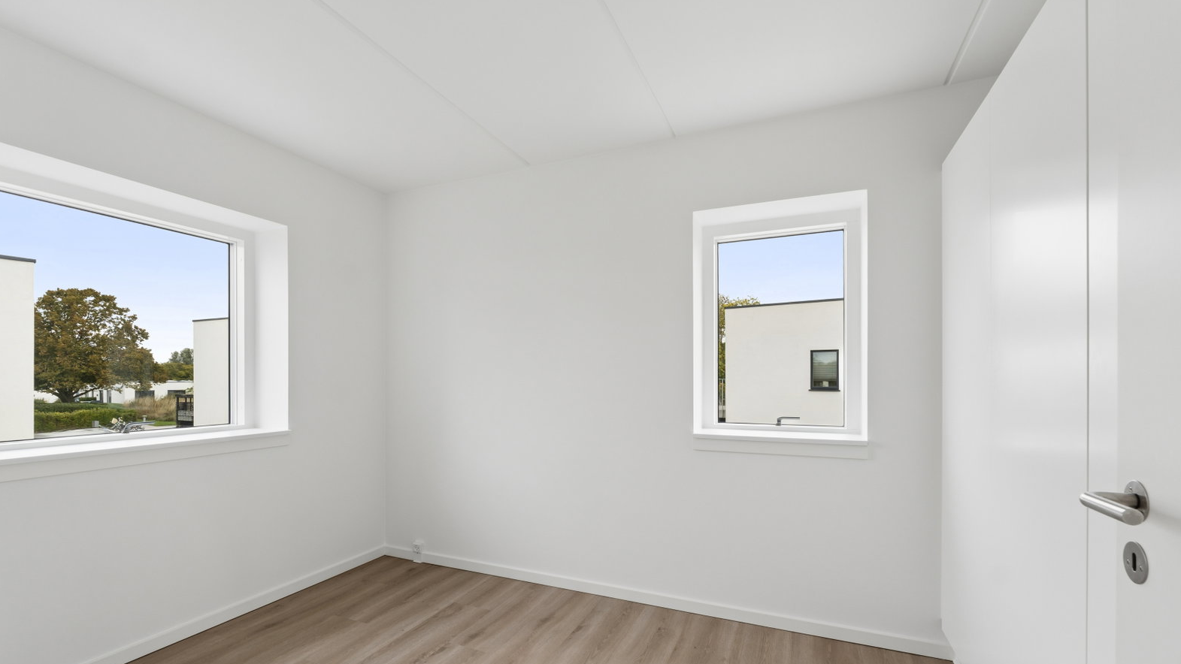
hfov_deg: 96.6
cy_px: 379
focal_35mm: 17
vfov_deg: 64.3
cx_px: 585
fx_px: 526
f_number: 8
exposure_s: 1/80
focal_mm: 10.5
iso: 200
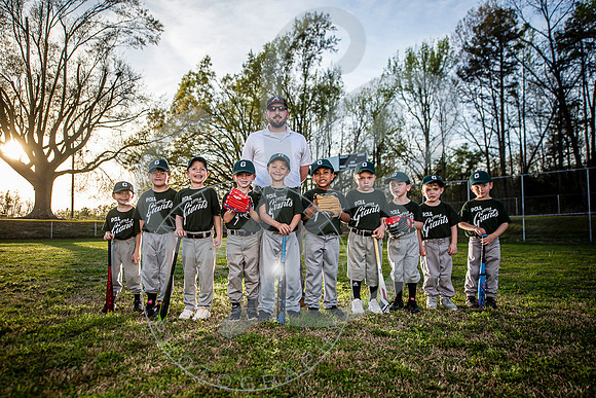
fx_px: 412
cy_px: 215
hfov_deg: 71.6
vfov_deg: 51.5
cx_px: 274
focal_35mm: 25
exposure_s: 1/1000
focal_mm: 23
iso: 160
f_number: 4
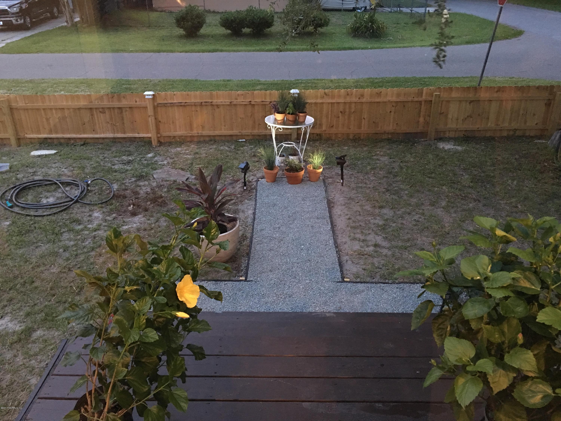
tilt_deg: -25.6
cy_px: 210
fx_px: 470
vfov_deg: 48.2
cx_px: 280
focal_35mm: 29
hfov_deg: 61.7
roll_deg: +1.6
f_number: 2.2
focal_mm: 4.15
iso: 125
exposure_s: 1/4
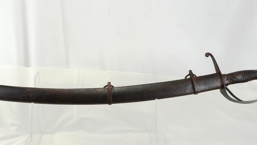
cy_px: 89
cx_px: 87
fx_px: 307
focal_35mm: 45
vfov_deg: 26.5
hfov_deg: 44.8
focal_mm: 20
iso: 220
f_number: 5.6
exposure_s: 1/125
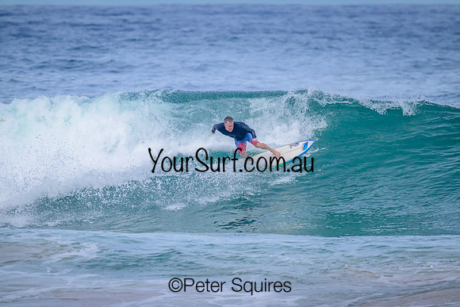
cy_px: 154
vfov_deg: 1.7
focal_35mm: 818
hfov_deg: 2.5
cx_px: 230
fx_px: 10451
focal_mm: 800
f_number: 11
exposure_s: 1/2000
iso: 640
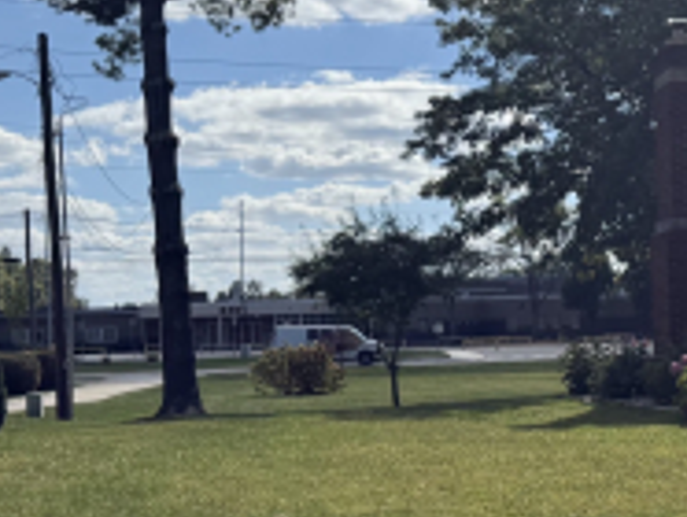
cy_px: 391
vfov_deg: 17.1
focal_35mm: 86
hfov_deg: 21.6
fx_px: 1709
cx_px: 748
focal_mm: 6.76
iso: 100
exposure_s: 1/8130
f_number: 1.78
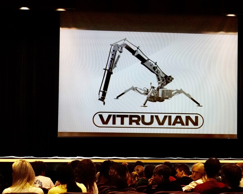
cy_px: 97
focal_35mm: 52
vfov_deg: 29.1
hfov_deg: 35.9
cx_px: 146
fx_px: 374
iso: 3200
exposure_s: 1/100
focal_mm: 16.92
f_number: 3.2
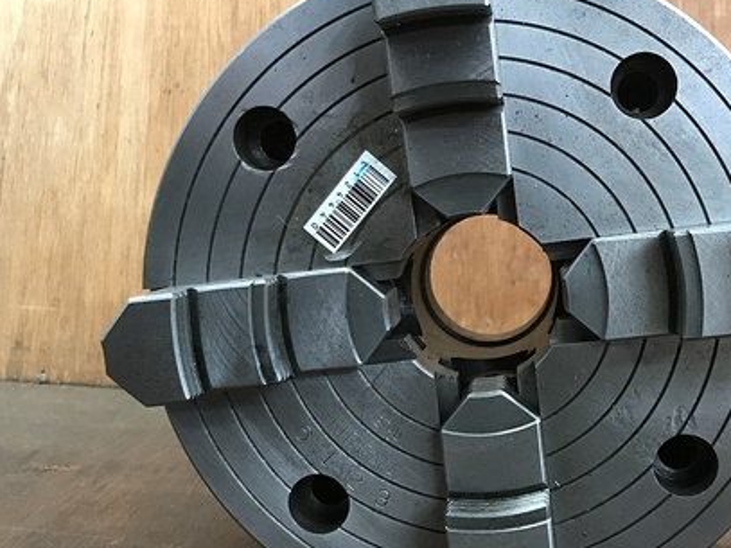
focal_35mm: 44
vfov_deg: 32.8
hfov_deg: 42.6
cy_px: 318
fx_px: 929
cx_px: 458
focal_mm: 3.99
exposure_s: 1/15
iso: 100
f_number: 1.8
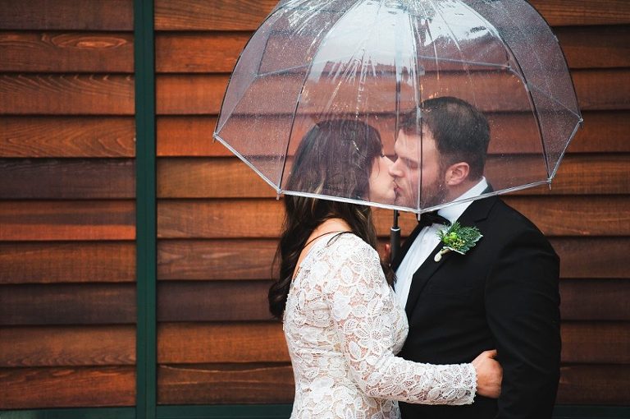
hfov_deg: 10.3
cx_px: 315
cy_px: 210
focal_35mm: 200
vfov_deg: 6.8
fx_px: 3496
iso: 1600
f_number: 2.8
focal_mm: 200
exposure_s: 1/100
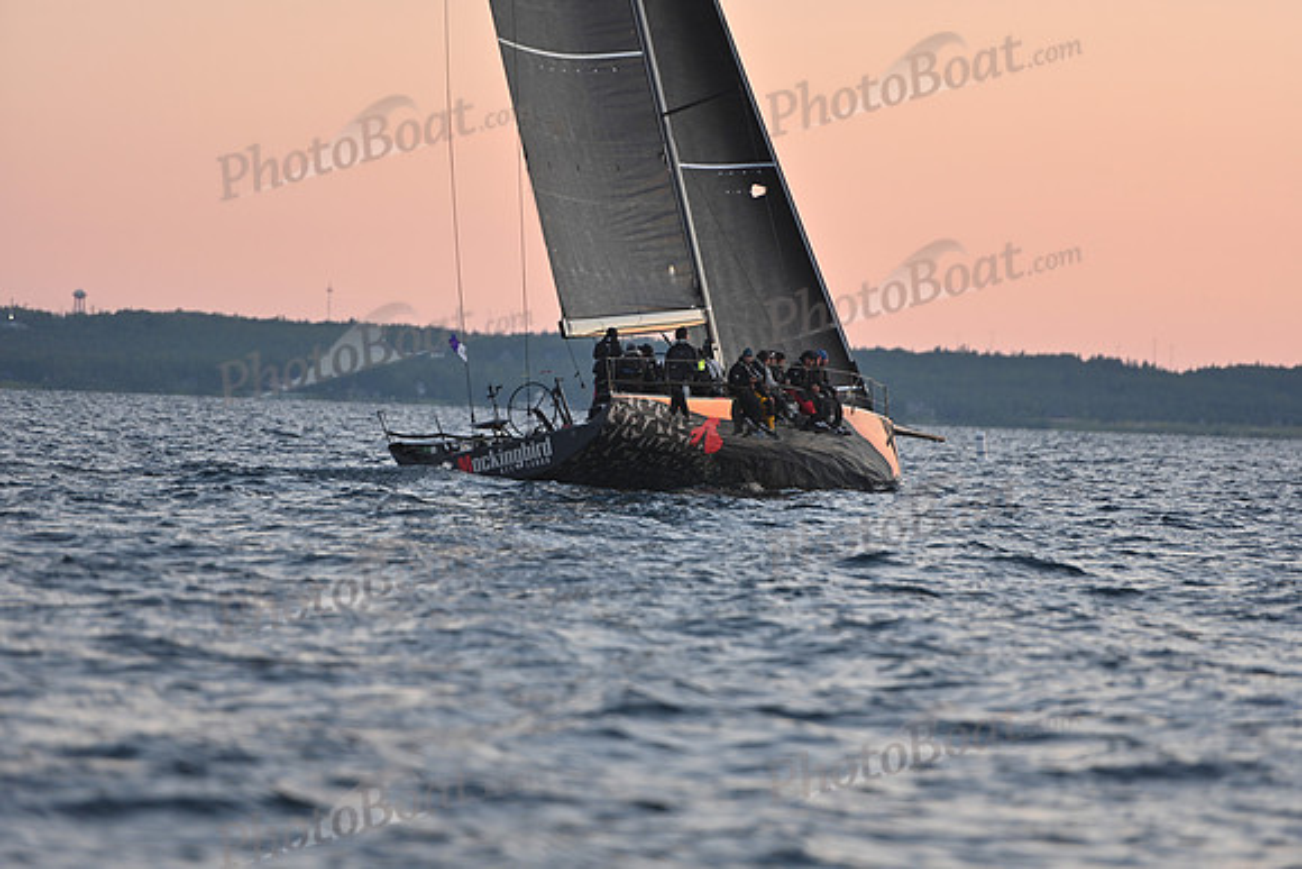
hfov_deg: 10.3
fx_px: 7235
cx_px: 651
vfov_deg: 6.9
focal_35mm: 200
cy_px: 434
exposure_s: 1/400
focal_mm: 200
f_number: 2.8
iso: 320
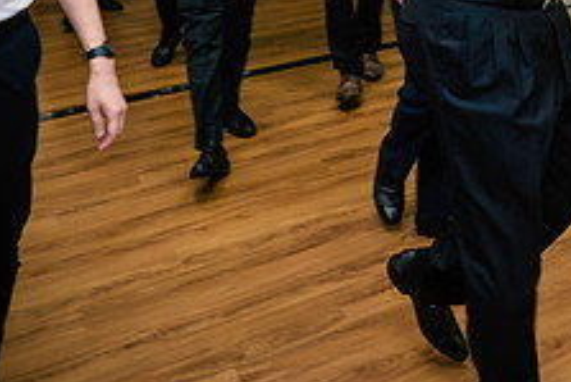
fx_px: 857
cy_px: -163
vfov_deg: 21.7
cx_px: 548
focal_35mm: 54
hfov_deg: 34.1
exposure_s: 1/100
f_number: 2.8
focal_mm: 10
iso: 500
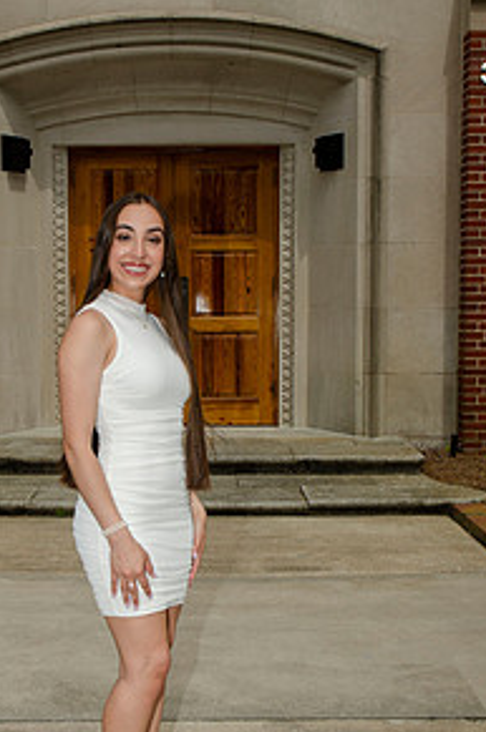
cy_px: 420
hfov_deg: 23.2
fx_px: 1179
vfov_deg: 34.5
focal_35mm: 58
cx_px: 169
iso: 100
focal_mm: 25
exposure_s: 1/250
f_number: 9
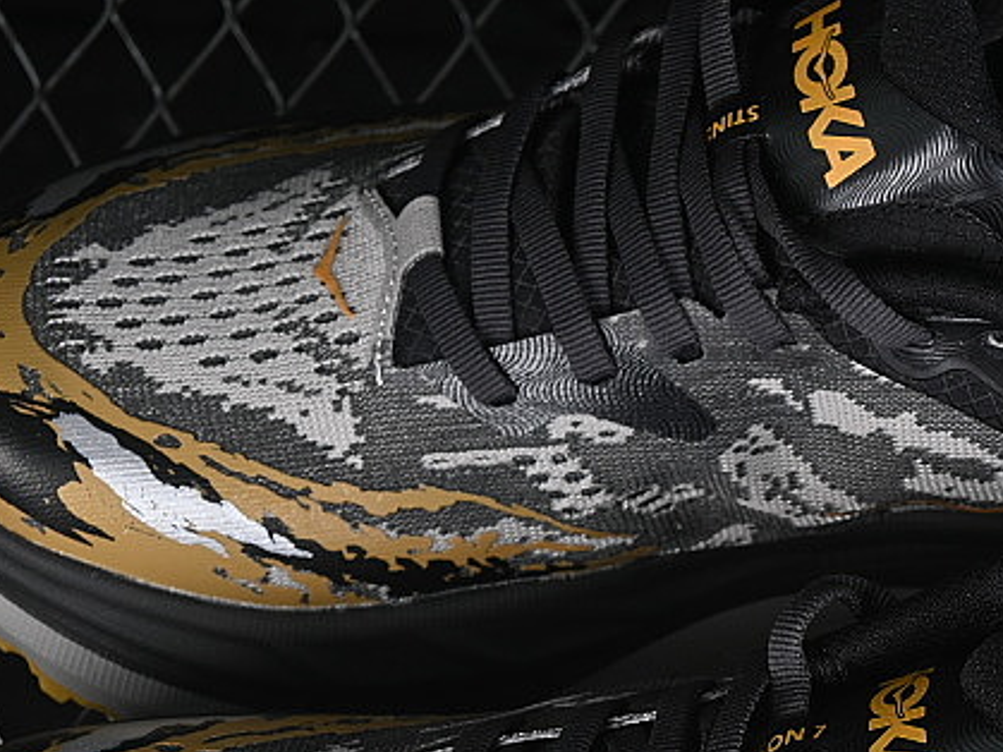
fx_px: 5388
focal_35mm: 186
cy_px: 704
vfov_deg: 8.0
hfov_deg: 10.6
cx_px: 780
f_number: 6.3
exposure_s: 1/60
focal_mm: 50
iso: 160
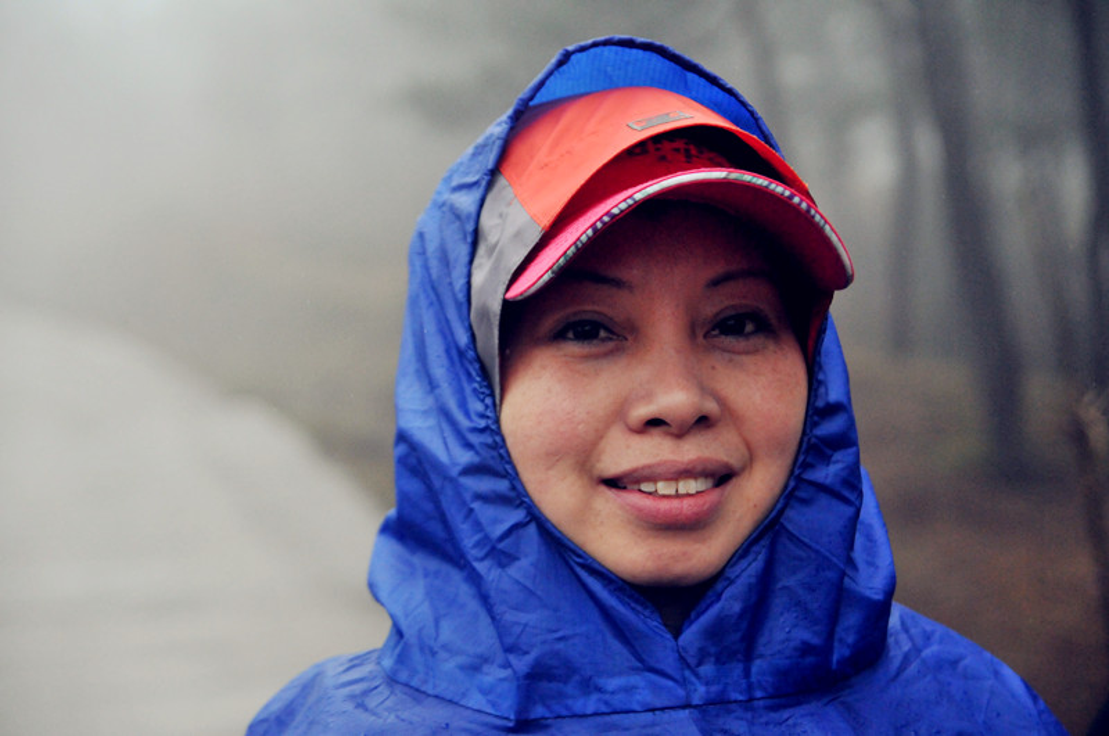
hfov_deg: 27.0
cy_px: 368
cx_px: 554
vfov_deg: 18.1
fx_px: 2307
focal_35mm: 75
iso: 1250
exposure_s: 1/1600
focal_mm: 50
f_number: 2.8
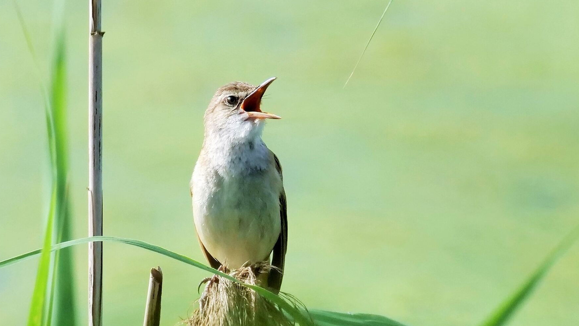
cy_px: 183
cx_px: 318
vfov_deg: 1.0
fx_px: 18286
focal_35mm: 1191
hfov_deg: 1.8
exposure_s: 1/640
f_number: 8
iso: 400
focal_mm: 400
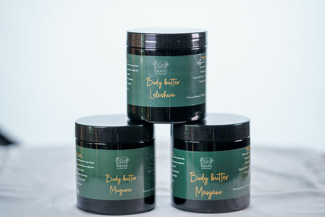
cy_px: 108
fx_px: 1047
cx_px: 162
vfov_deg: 11.8
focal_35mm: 116
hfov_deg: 17.6
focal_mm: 116
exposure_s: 1/100
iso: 100
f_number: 2.8
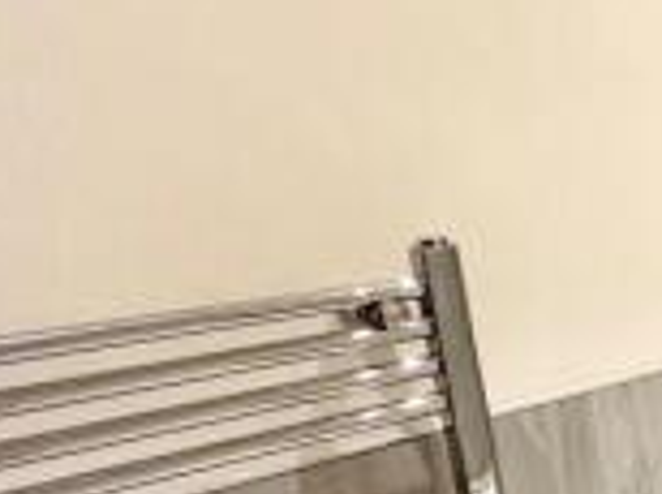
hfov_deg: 24.2
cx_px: 1090
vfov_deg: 27.1
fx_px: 1012
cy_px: 367
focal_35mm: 53
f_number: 2.2
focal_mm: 2.22
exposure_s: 1/100
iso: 250
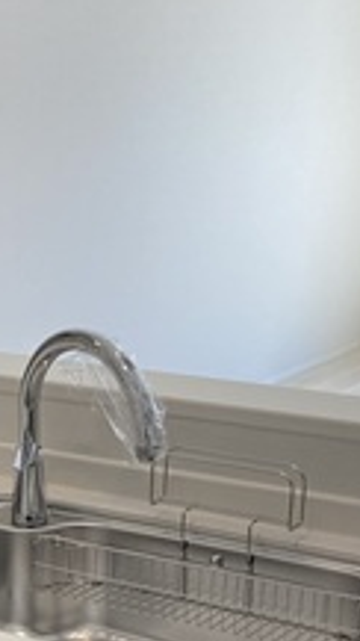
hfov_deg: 13.0
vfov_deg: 22.7
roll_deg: +2.2
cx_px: -97
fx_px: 1528
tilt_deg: -20.8
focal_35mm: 90
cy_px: 647
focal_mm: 3.99
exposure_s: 1/121
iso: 64
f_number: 1.8
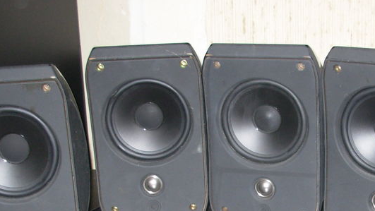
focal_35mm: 78
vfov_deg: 15.2
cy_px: 212
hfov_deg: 27.0
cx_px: 250
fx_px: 776
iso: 50
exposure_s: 1/32
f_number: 2.9
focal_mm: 6.3
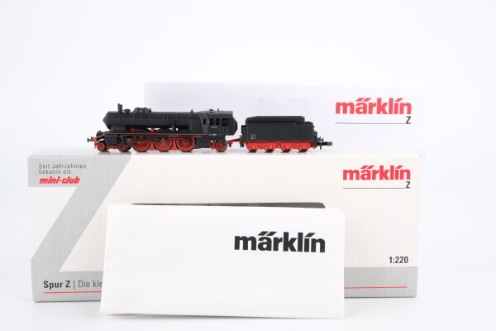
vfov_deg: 29.9
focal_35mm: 45
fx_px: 620
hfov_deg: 43.6
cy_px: 166
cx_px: 248
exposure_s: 1/125
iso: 400
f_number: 8
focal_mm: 30
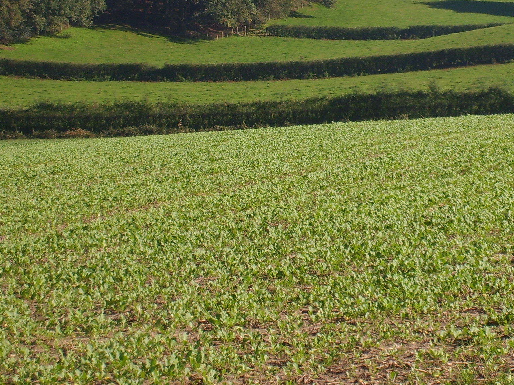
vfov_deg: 7.7
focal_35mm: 192
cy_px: 91
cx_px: 450
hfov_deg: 10.3
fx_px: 2851
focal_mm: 17.4
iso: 50
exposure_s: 1/350
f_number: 4.9
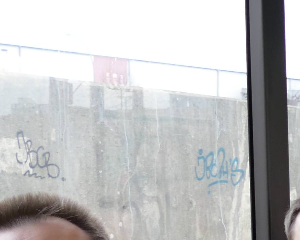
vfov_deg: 12.9
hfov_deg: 12.6
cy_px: 262
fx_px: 1039
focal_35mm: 117
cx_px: 729
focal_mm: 9.12
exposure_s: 1/60
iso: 125
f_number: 2.8
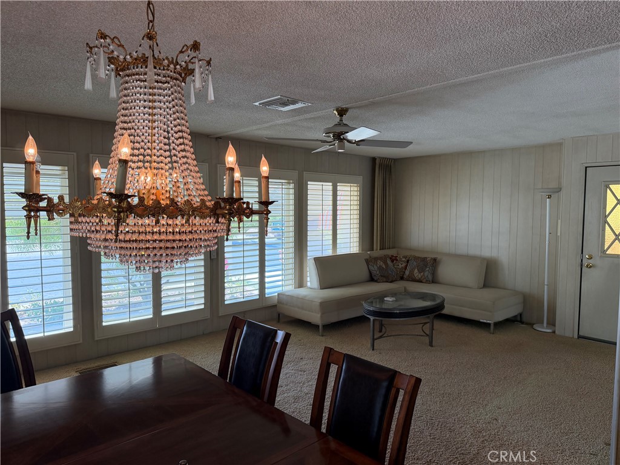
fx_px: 430
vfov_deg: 56.8
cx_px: 310
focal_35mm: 24
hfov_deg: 71.6
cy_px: 232
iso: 160
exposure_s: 1/227
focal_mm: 6.76
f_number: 1.78
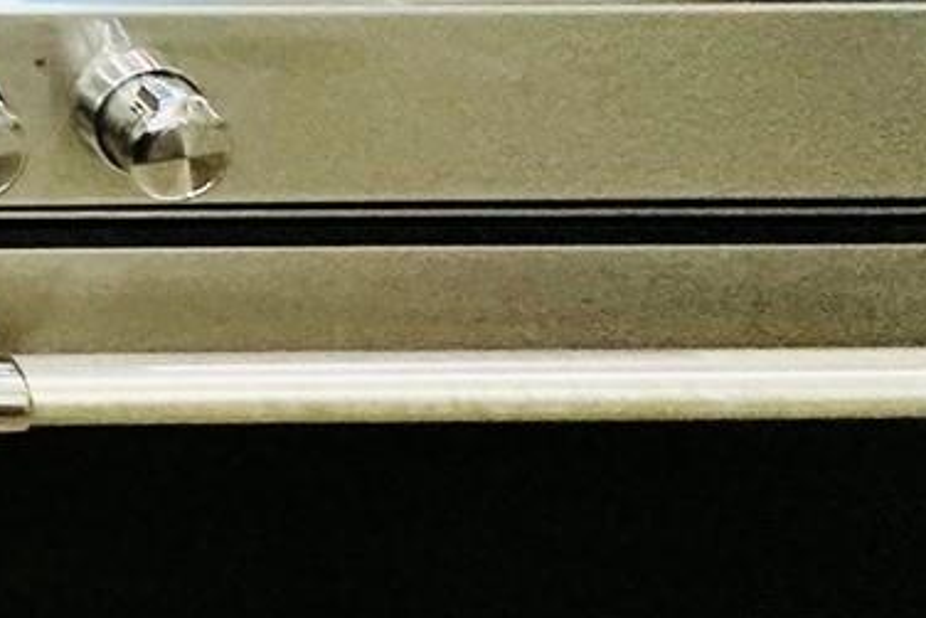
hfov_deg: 19.0
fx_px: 1595
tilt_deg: -5.8
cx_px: -936
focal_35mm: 62
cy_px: -810
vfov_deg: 14.9
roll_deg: -0.7
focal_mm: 2.22
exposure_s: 1/120
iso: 250
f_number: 2.2
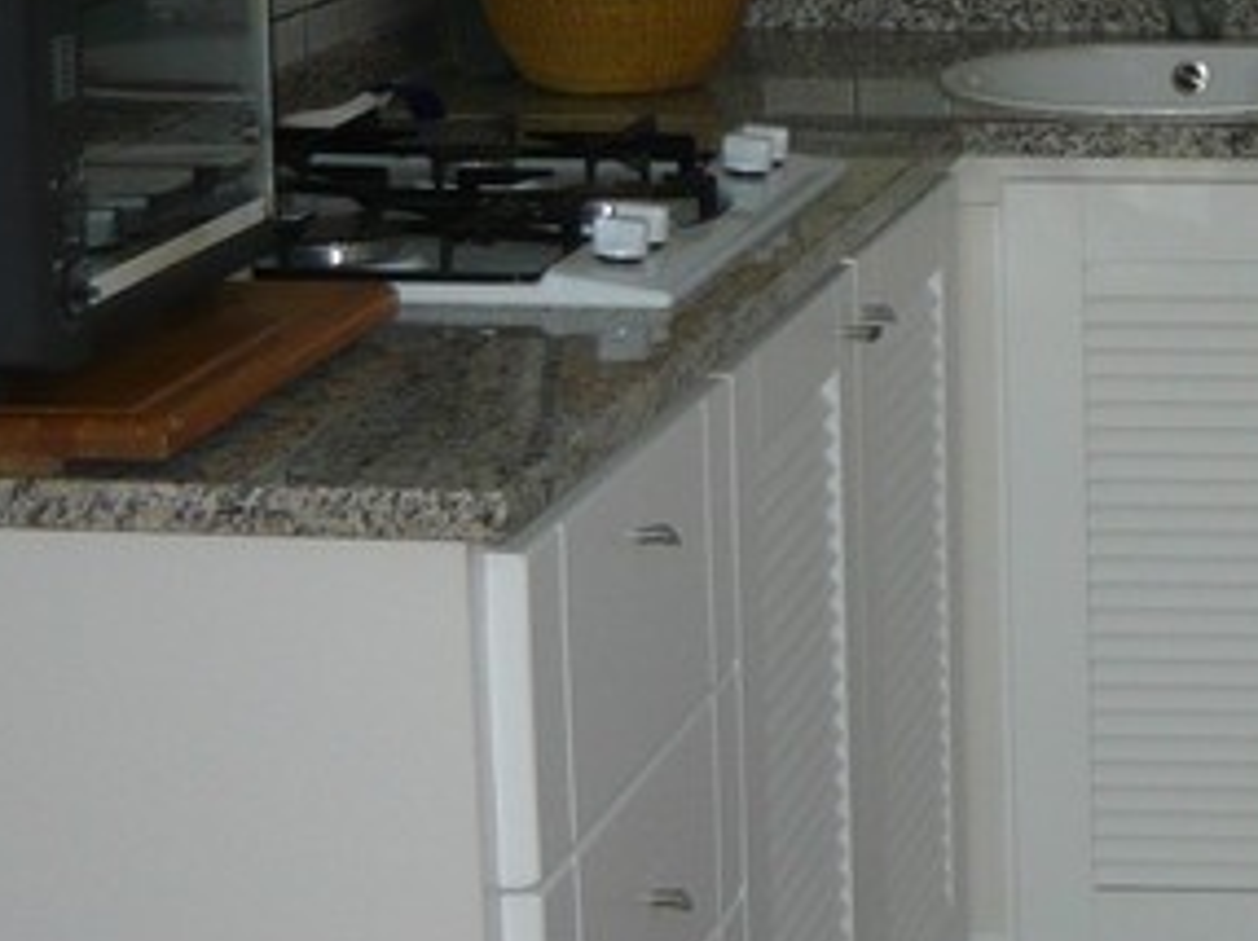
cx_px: 1638
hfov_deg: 16.5
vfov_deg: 12.9
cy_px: 22
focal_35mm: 113
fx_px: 4103
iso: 125
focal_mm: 5.5
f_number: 2.8
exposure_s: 1/30
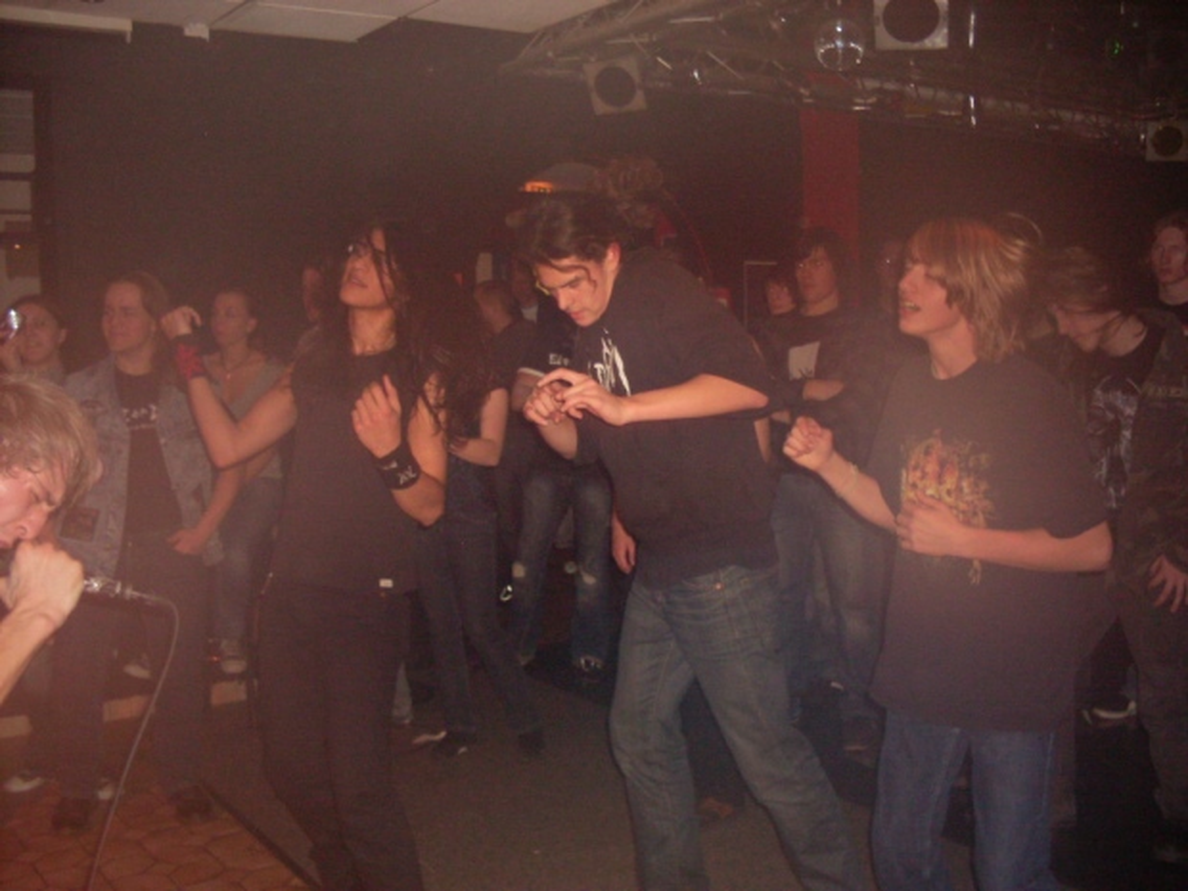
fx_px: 1304
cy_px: 446
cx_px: 594
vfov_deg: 37.7
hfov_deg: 49.0
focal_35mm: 38
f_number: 2.8
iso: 240
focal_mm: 6.3
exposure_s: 1/45
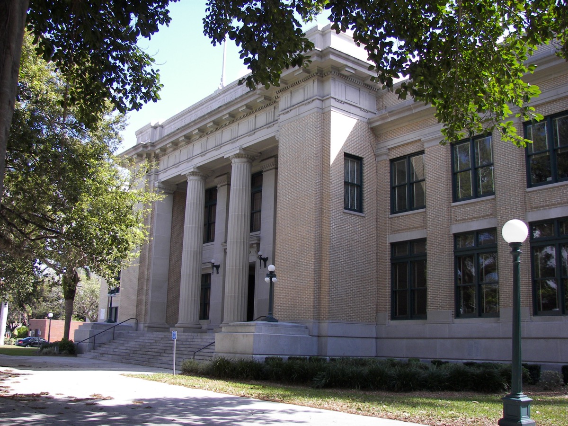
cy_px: 213
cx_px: 284
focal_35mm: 36
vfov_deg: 39.7
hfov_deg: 51.4
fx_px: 591
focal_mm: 6
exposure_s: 1/320
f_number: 2.8
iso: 64
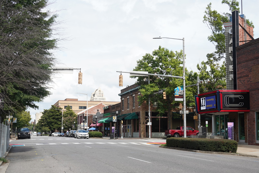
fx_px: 309
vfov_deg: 31.2
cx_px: 130
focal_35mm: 43
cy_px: 86
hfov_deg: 45.4
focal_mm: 43
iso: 400
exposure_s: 1/100
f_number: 13
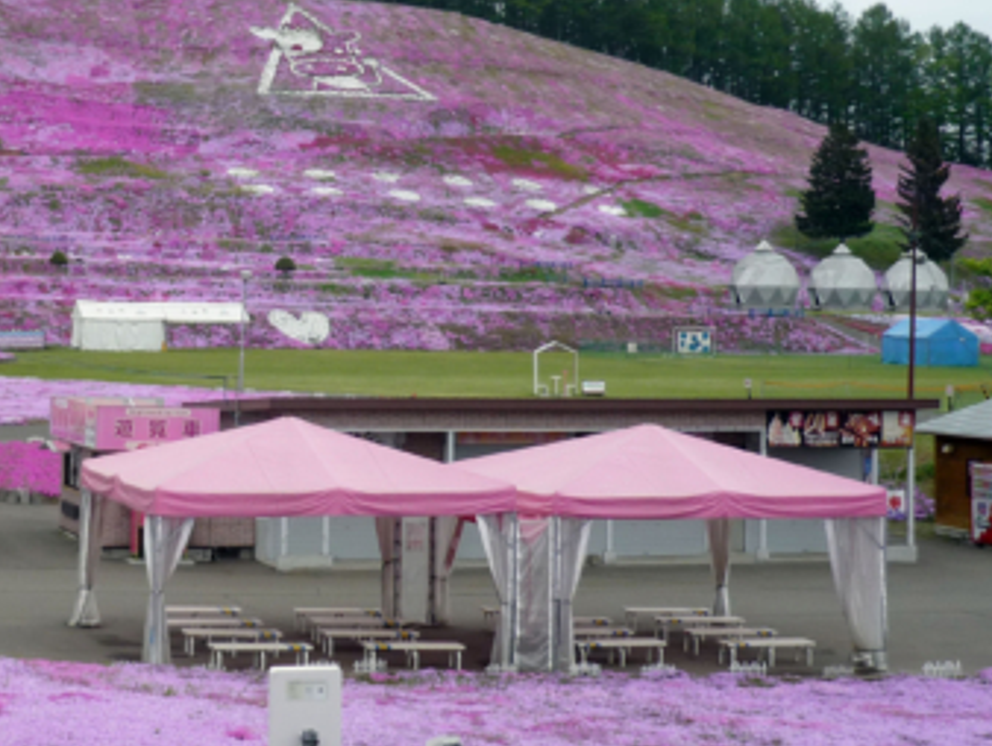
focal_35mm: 78
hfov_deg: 24.5
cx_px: 158
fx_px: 2237
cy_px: 188
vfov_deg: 18.8
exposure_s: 1/400
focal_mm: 7.2
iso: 100
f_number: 3
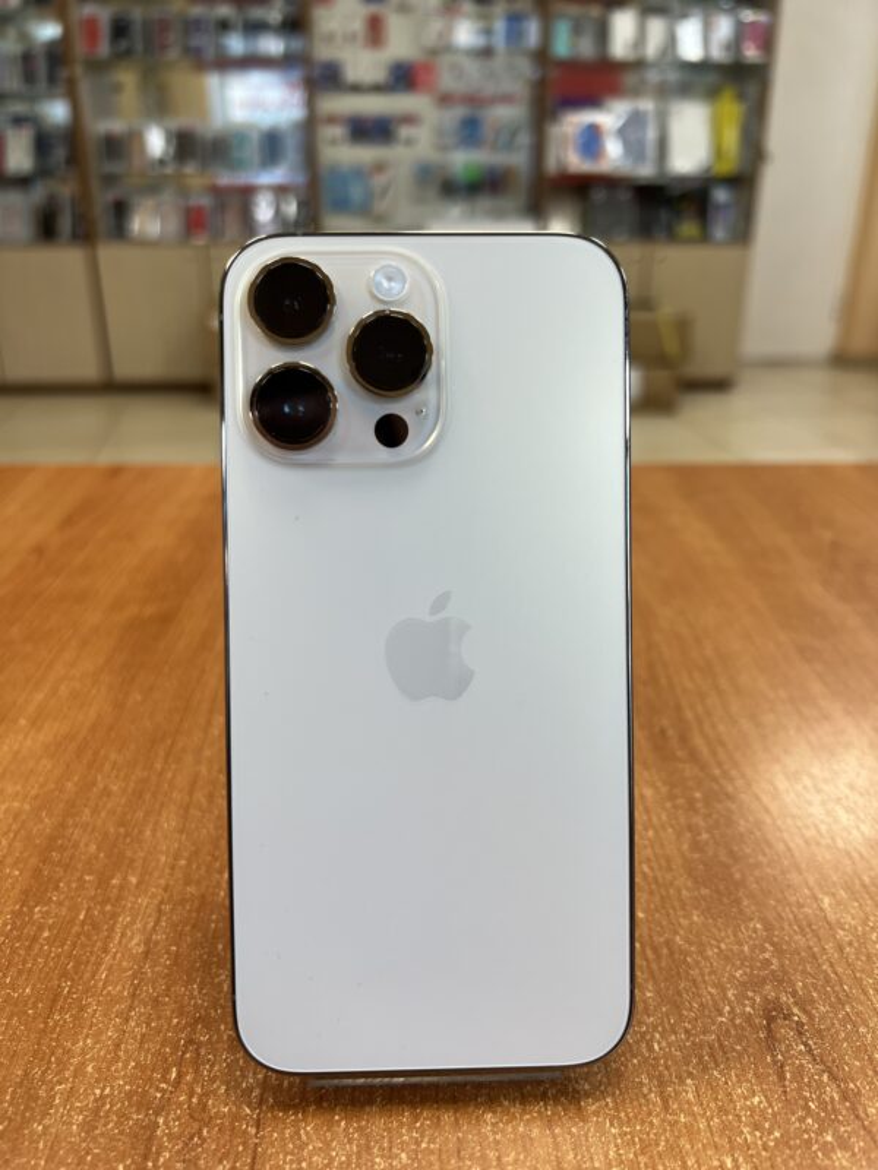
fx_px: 879
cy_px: 585
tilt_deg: -24.1
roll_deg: +0.3
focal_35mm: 26
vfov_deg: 67.3
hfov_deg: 53.1
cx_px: 439
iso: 50
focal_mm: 5.7
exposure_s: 1/100
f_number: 1.5
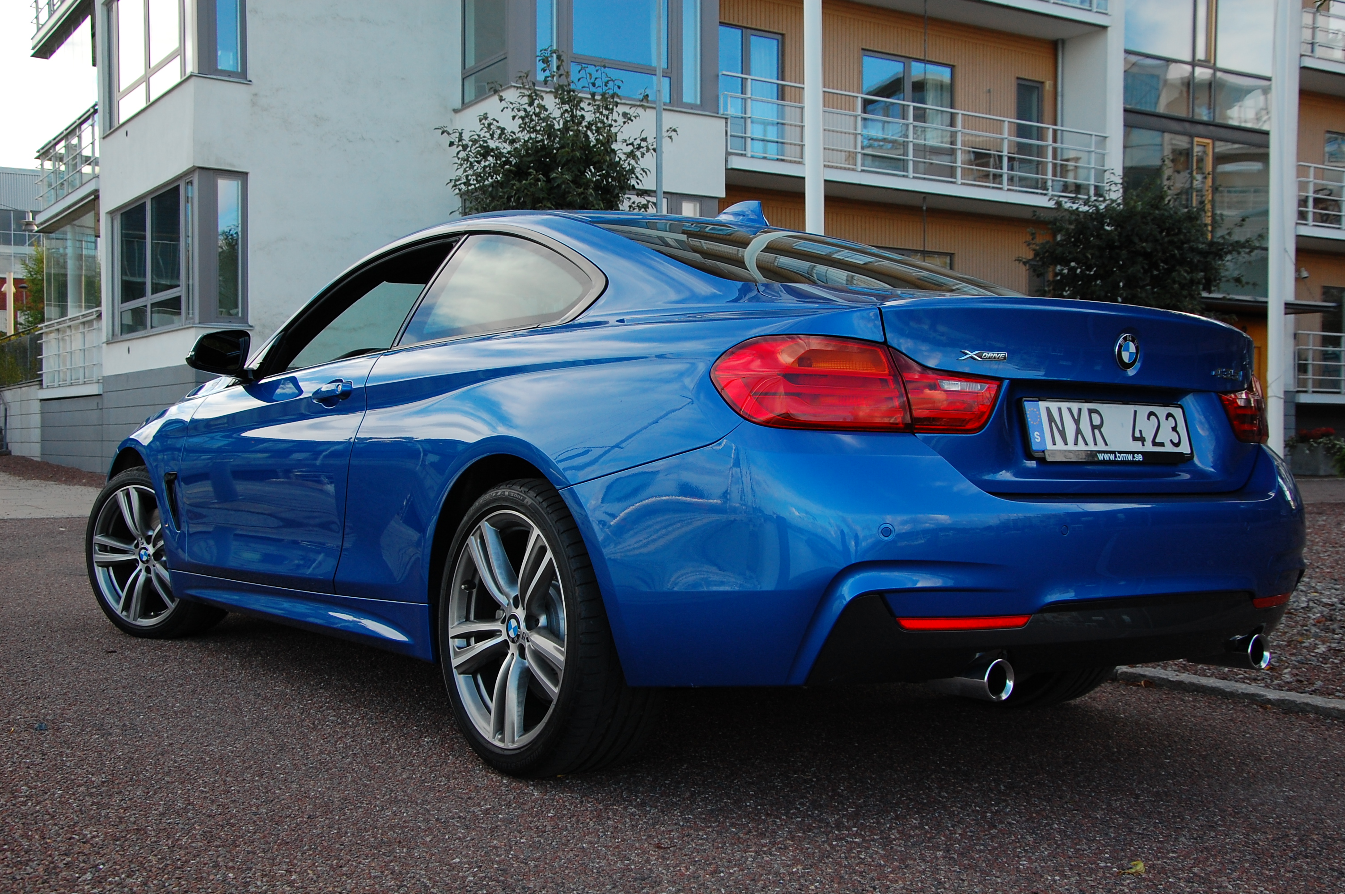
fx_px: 1456
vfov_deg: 34.1
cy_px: 447
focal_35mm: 39
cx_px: 672
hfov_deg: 49.6
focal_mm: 26
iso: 400
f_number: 8
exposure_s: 1/250
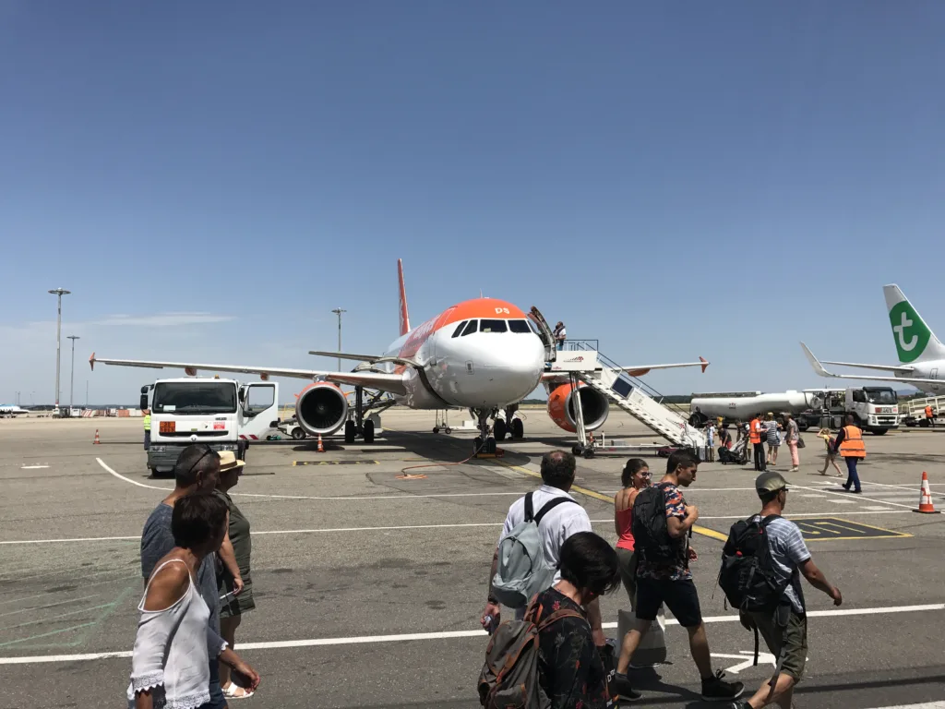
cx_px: 472
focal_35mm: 28
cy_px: 354
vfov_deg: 49.7
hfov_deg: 63.4
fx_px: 764
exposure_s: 1/3546
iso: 20
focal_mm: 3.99
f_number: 1.8
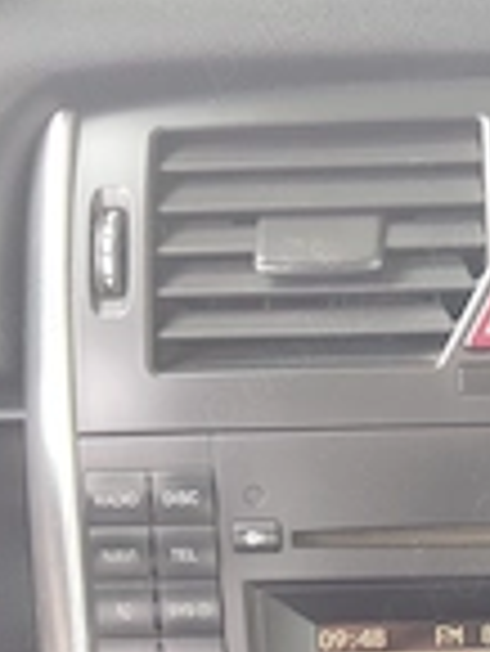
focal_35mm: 77
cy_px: 737
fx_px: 1451
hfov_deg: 18.6
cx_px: 499
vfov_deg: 23.6
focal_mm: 4.22
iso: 845
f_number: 1.8
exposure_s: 1/100
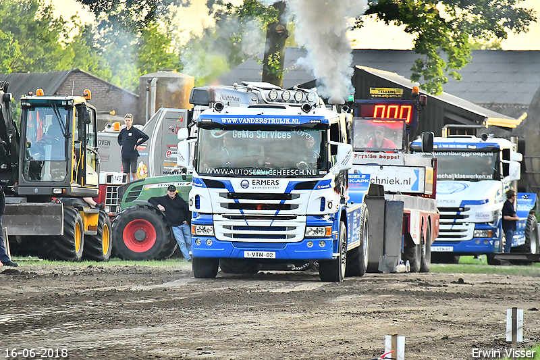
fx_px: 6748
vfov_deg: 3.1
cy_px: 180
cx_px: 270
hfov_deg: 4.6
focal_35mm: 450
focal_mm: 300
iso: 2500
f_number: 5.6
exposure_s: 1/1000
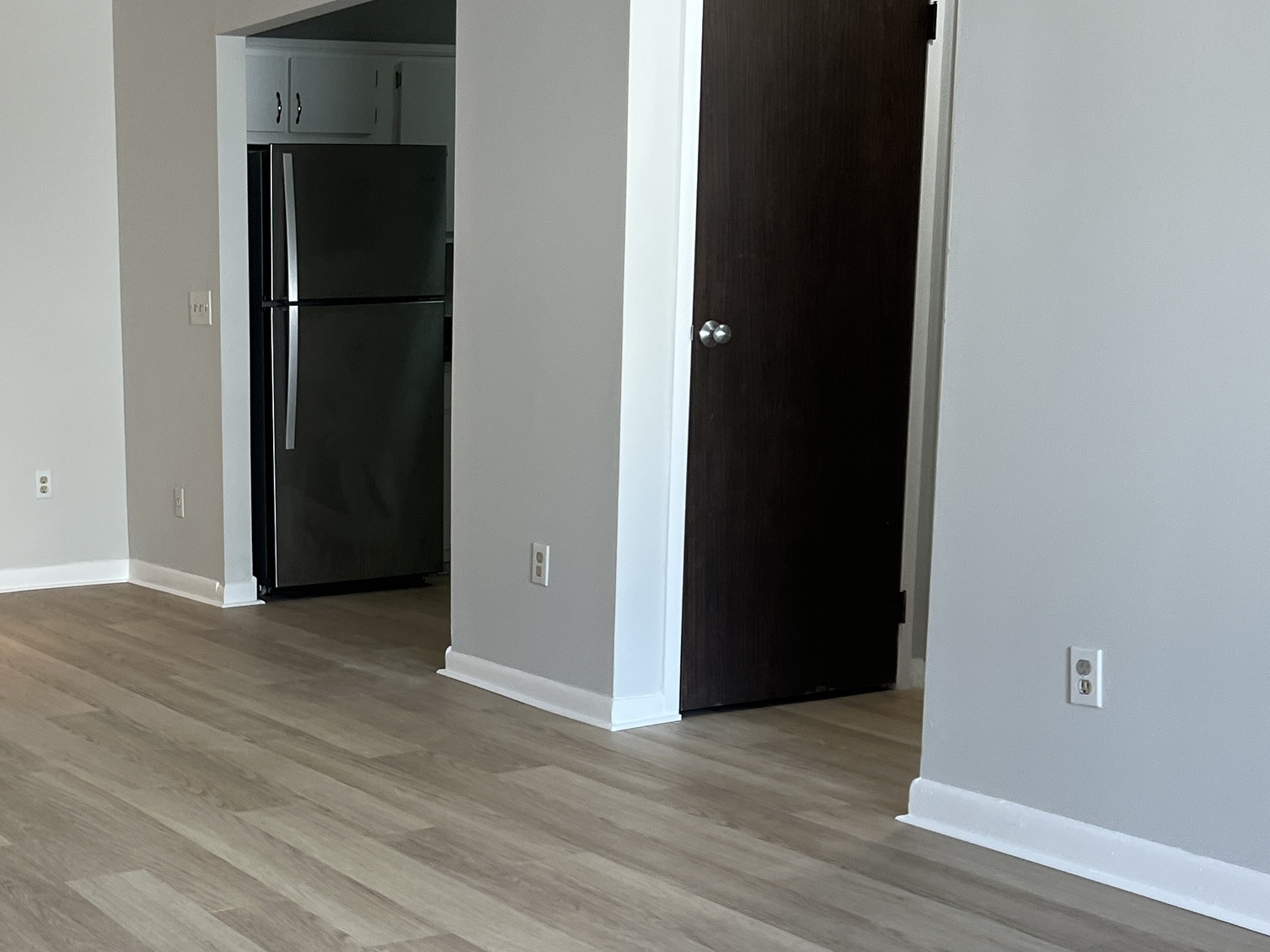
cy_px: 629
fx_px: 1944
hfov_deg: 34.3
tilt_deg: -10.9
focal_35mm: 53
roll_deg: +1.2
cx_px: 137
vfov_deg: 27.4
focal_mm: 5.7
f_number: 1.5
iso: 100
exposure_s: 1/120
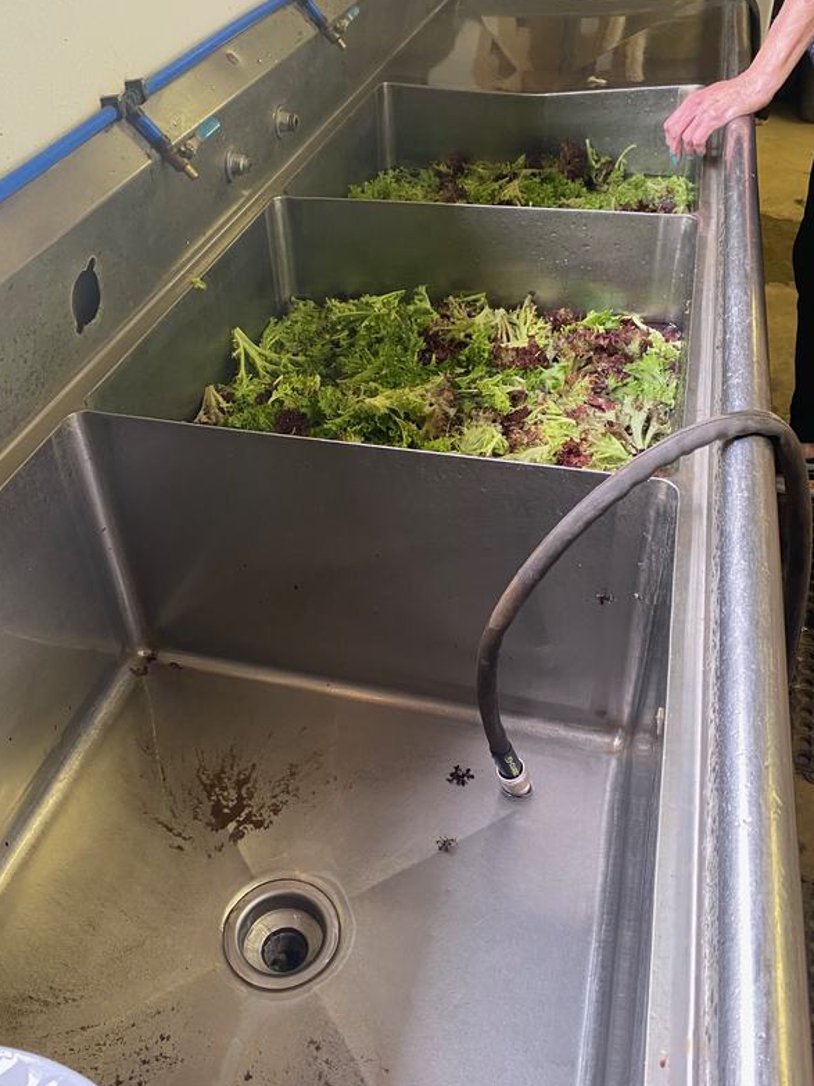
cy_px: 529
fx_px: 972
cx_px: 345
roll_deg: +3.9
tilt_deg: -37.3
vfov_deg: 58.4
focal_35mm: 31
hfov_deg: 45.3
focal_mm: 4.25
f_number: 1.8
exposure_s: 1/60
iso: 160
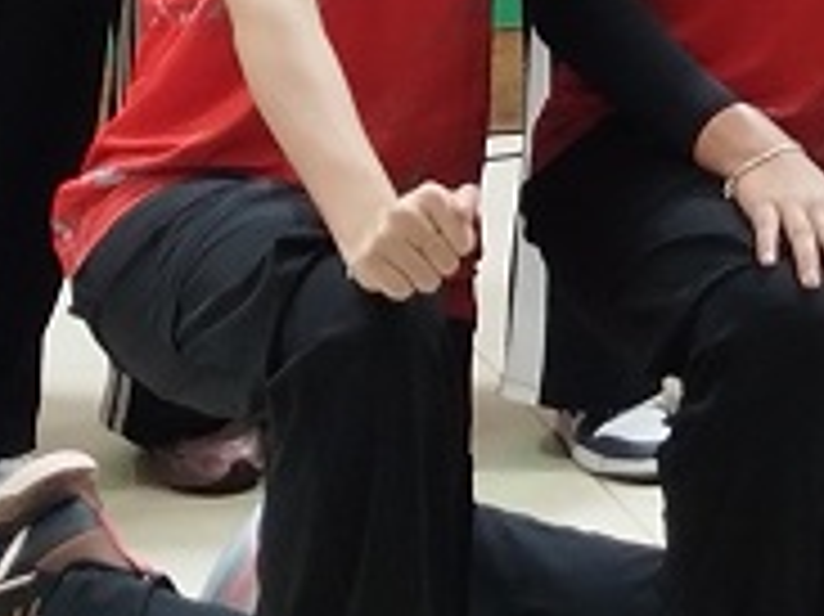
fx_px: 4686
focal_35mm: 197
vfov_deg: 7.2
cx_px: 1103
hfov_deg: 9.8
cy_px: -719
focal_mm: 5.31
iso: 250
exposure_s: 1/33
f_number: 1.7
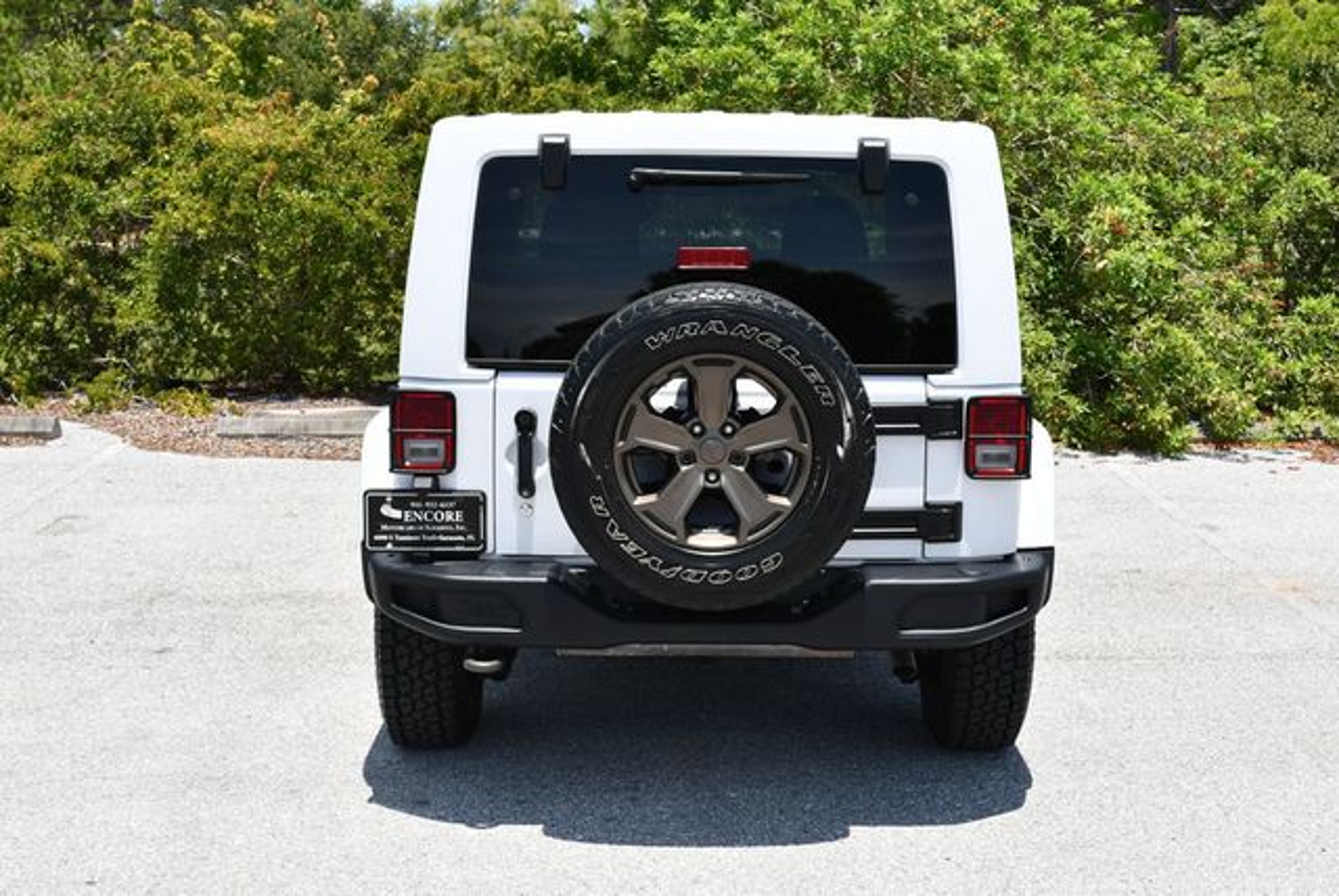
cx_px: 670
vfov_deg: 26.0
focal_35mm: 52
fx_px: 1936
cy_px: 448
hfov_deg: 38.2
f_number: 8
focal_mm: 26
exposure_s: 1/250
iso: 125
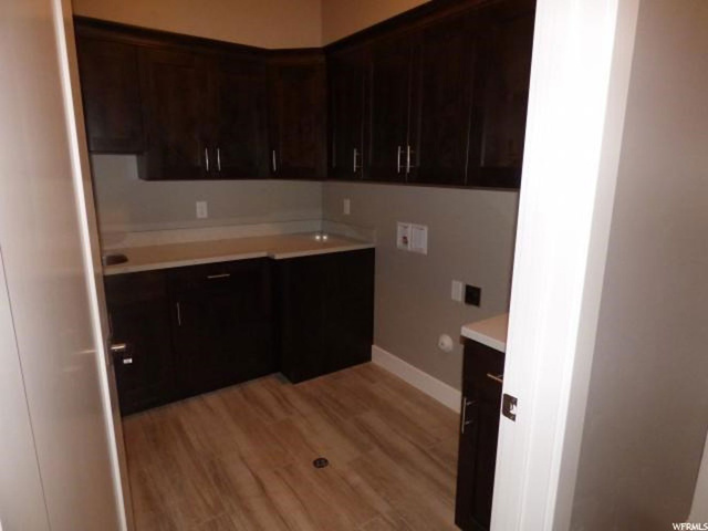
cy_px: 266
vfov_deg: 66.0
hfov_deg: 81.7
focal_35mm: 20
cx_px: 354
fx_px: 409
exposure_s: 1/125
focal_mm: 3.58
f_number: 2.8
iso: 800
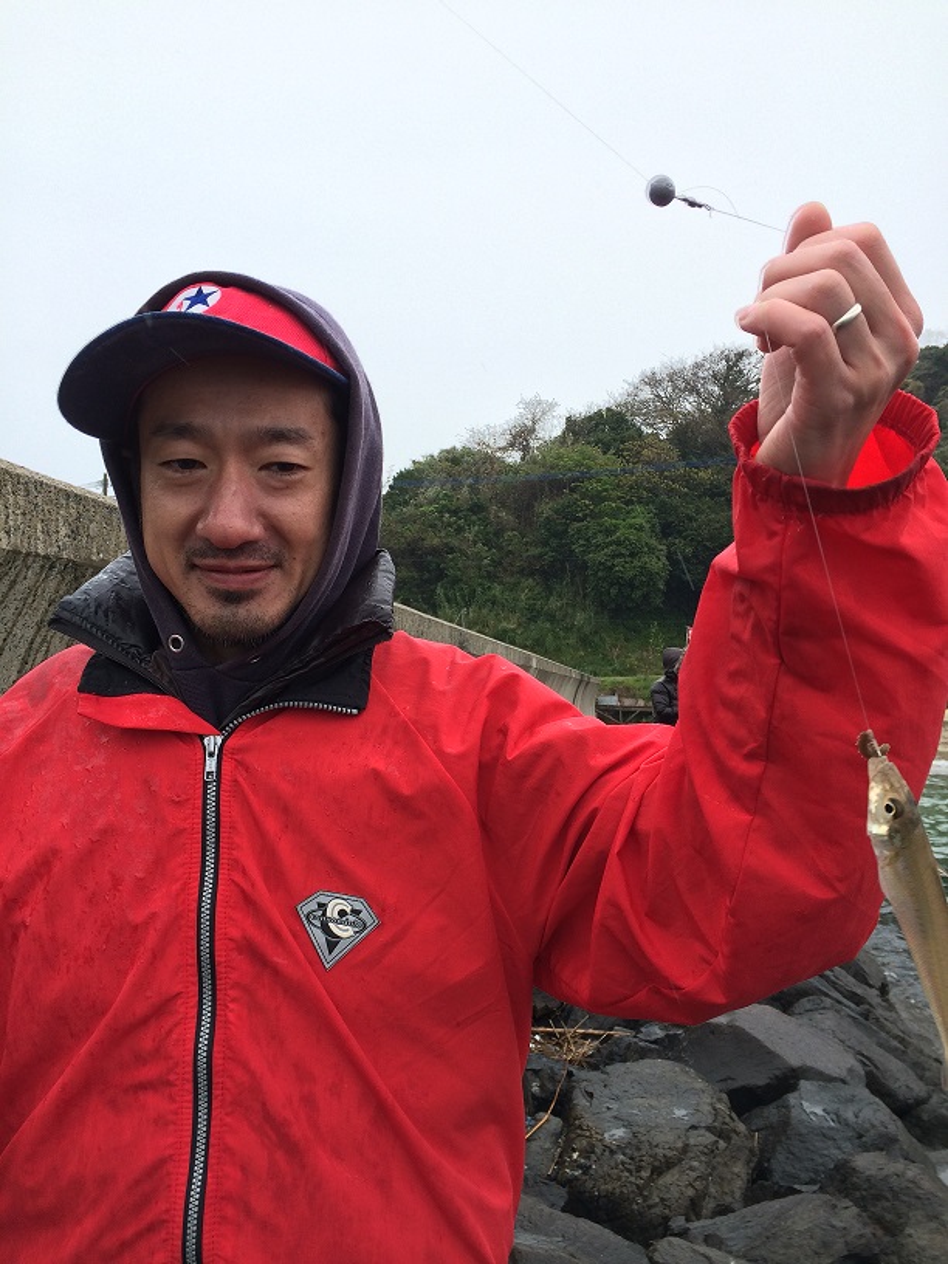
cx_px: 474
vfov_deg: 60.0
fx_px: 1095
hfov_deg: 46.8
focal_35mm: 30
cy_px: 632
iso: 32
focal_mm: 4.12
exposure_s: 1/150
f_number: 2.2
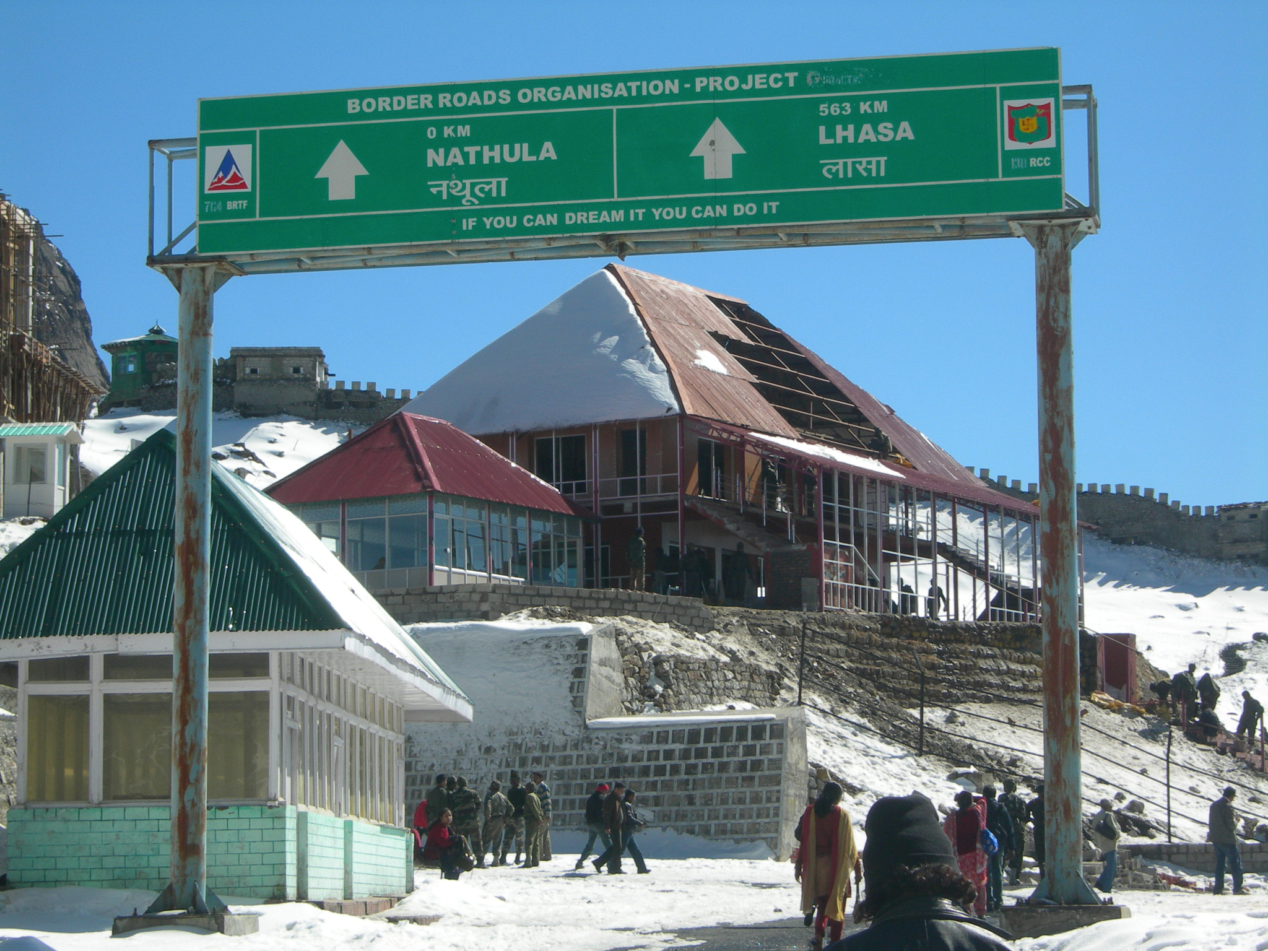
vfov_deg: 14.4
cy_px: 476
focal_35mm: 103
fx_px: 3773
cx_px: 634
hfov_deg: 19.1
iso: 50
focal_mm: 21.3
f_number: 7.8
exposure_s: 1/191
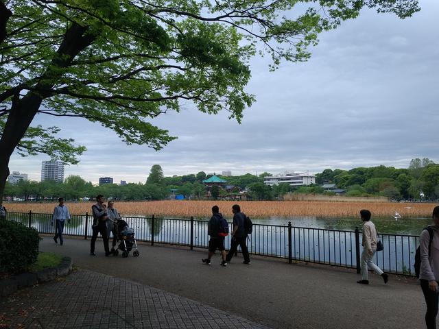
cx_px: 220
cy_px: 164
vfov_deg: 51.4
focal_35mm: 27
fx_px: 342
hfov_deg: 65.3
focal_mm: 4.75
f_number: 2.2
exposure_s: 1/125
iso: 50
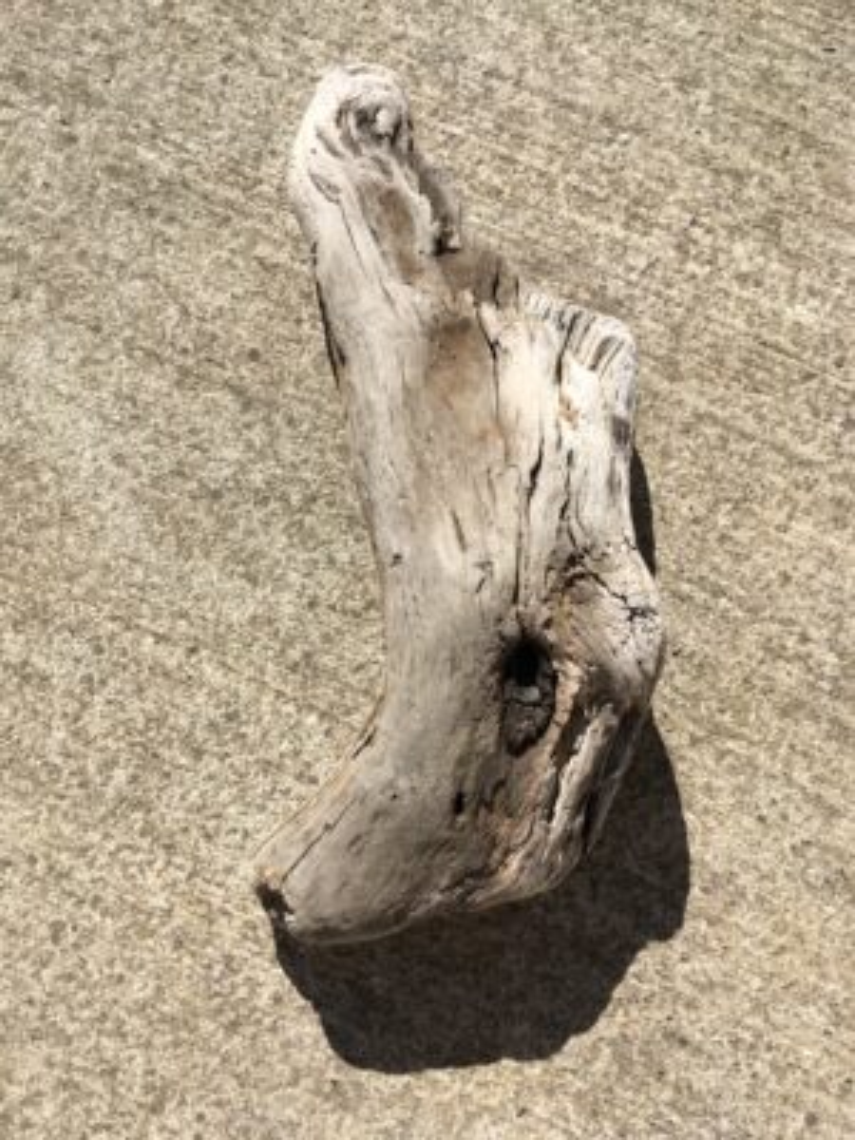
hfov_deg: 48.2
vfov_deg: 61.7
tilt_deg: -81.8
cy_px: 570
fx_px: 955
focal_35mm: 29
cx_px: 428
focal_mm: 4.15
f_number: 2.2
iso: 25
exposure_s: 1/2262
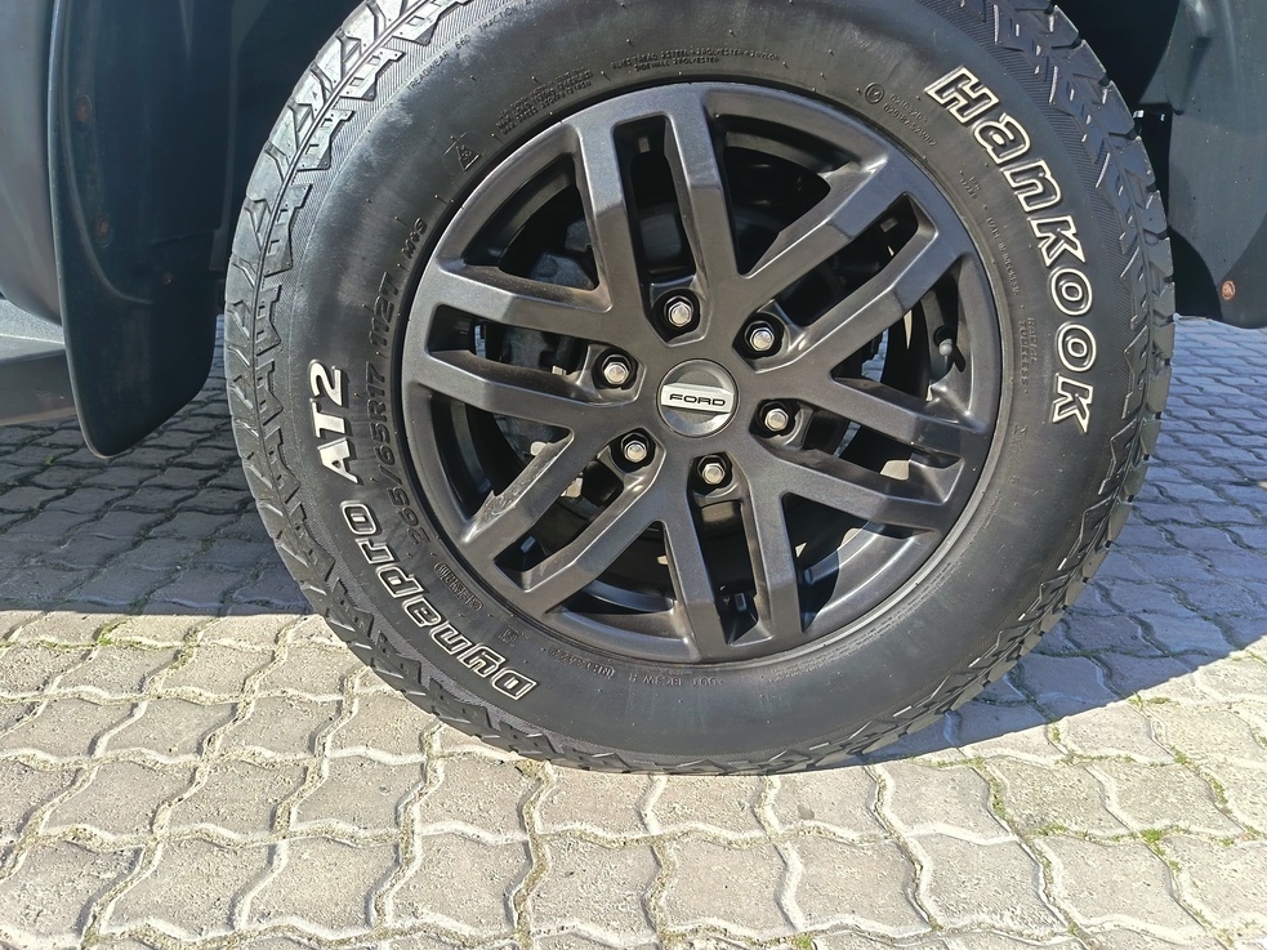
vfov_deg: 54.9
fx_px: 915
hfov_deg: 69.4
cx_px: 628
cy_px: 467
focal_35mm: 25
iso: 100
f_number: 1.75
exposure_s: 1/310
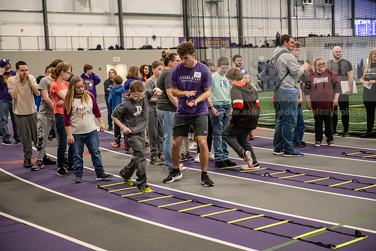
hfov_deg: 32.4
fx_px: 648
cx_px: 188
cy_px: 126
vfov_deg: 21.9
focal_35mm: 62
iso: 4000
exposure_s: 1/320
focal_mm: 62
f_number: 3.2
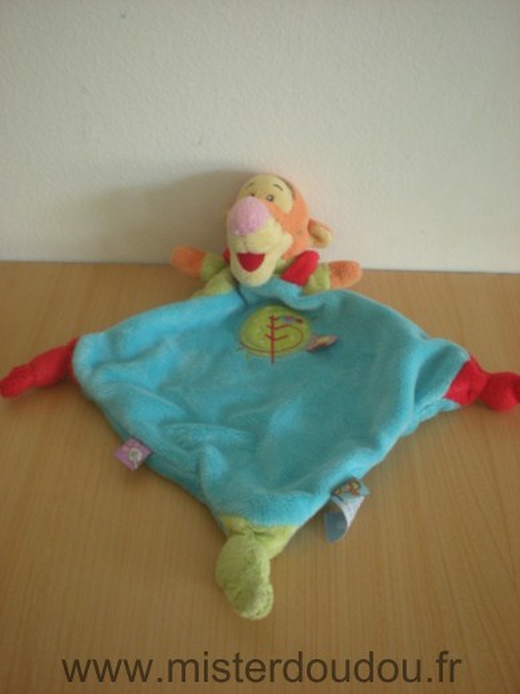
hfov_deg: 37.7
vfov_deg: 49.0
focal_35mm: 38
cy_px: 347
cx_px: 260
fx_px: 761
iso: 200
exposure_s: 1/18
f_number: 3.1
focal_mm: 6.3
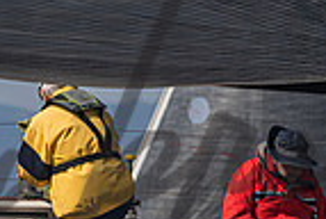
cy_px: 144
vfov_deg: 1.7
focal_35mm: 807
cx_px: 237
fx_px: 7323
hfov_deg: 2.5
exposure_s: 1/4000
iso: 320
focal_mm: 190
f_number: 6.3
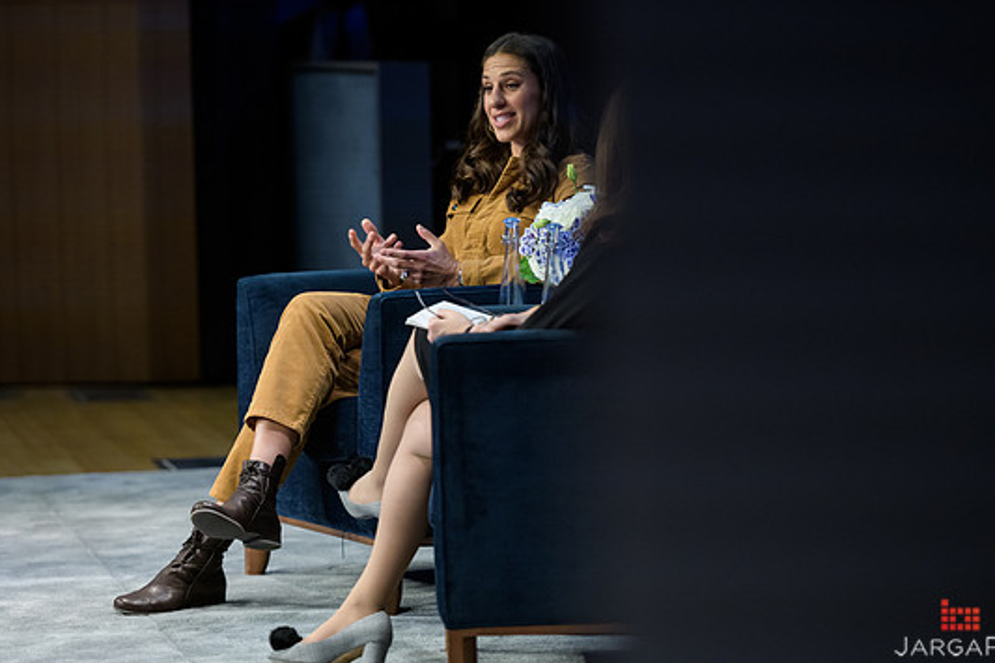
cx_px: 532
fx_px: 4061
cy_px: 335
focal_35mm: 147
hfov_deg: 14.0
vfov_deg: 9.3
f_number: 3.2
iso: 1600
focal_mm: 135
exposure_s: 1/200
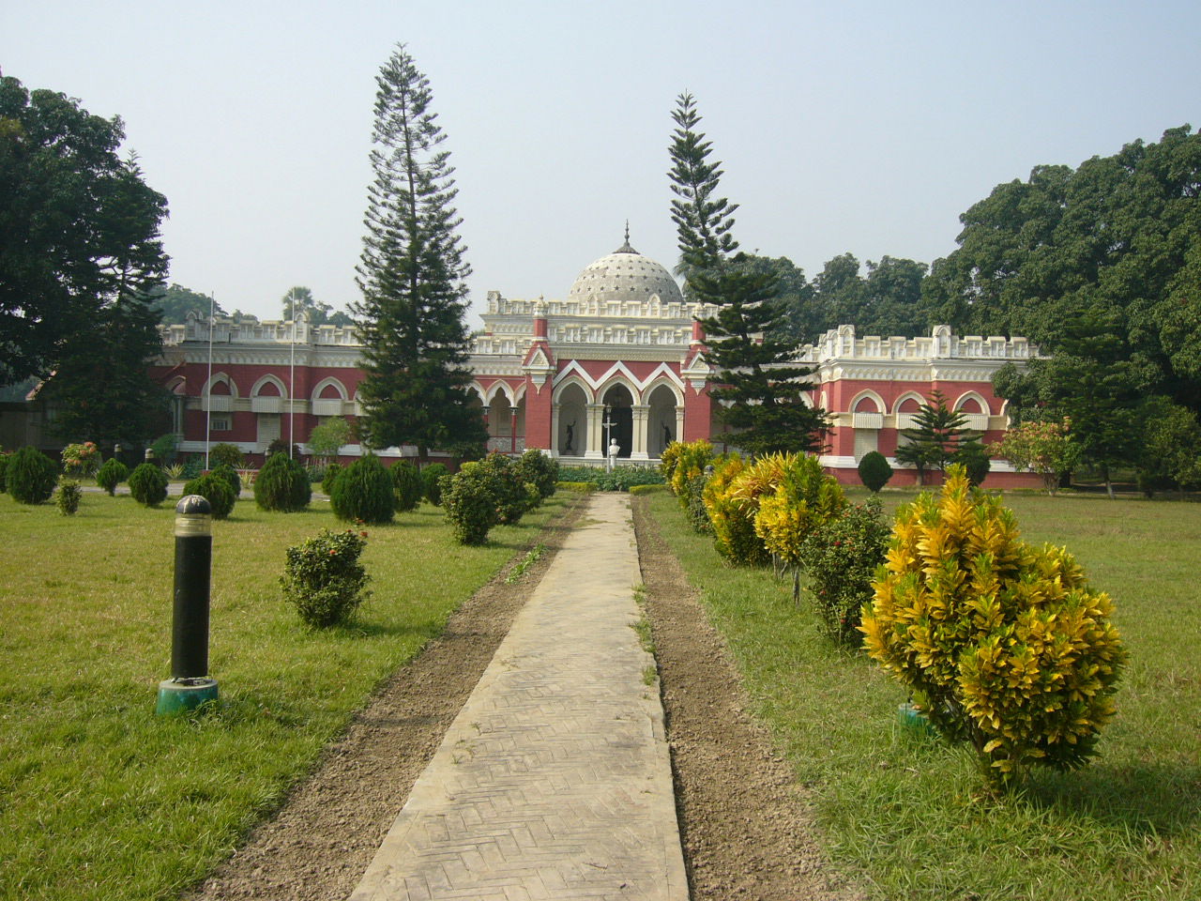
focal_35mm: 35
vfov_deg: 40.7
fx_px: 1214
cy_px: 450
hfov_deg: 52.6
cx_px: 600
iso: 50
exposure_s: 1/100
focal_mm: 5.8
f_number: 8
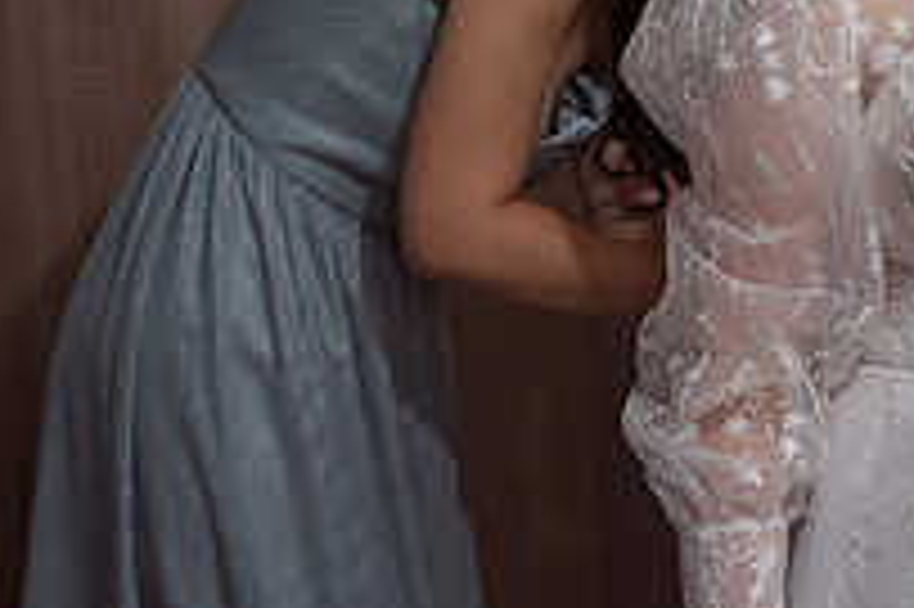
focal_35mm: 124
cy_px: 70
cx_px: 1162
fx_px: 3146
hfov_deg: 15.8
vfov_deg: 11.0
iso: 800
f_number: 2.8
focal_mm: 40
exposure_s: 1/200
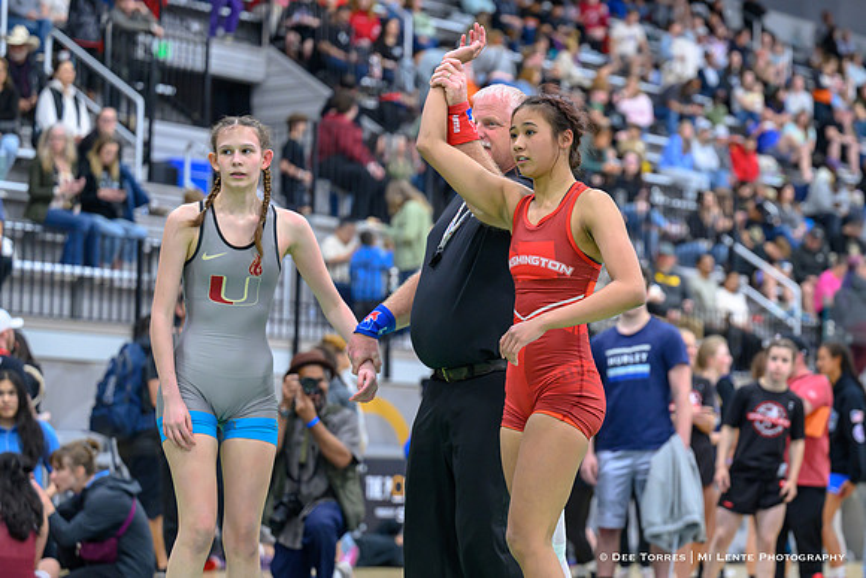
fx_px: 2667
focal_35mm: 111
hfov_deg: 18.4
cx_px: 556
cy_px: 315
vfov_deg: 12.4
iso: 2500
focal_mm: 82
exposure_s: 1/640
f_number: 2.8
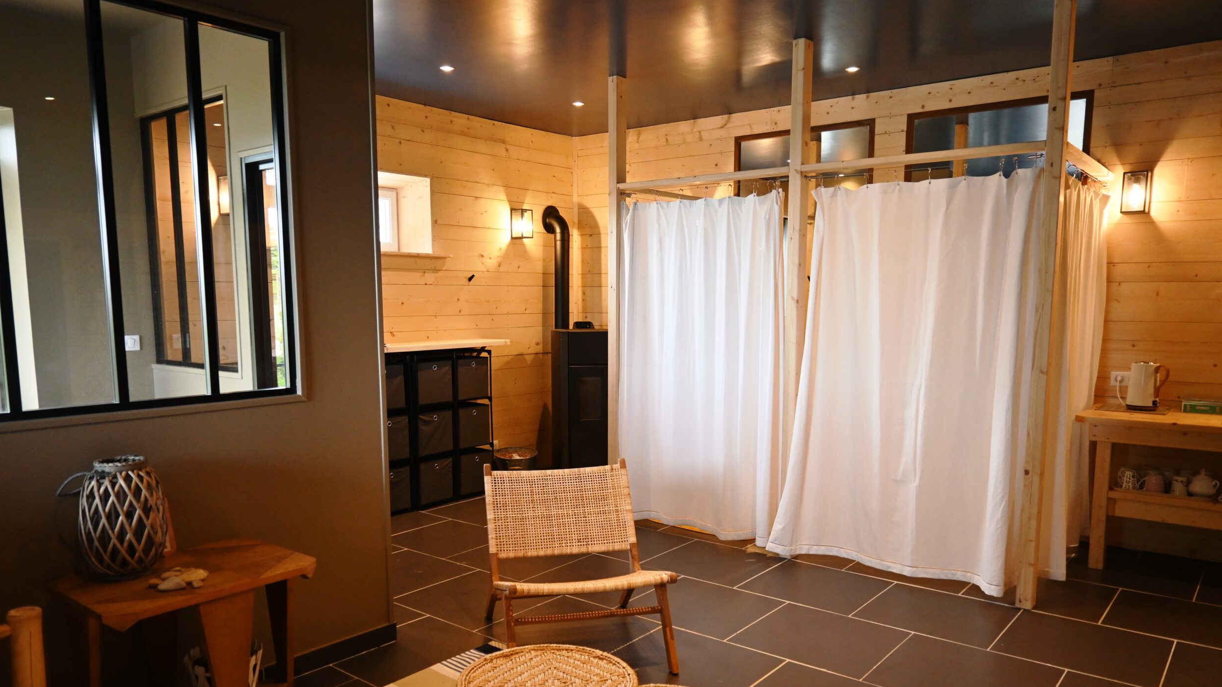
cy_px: 411
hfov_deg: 71.9
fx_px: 842
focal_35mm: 26
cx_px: 606
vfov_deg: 44.2
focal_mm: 16
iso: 1250
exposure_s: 1/125
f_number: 3.5
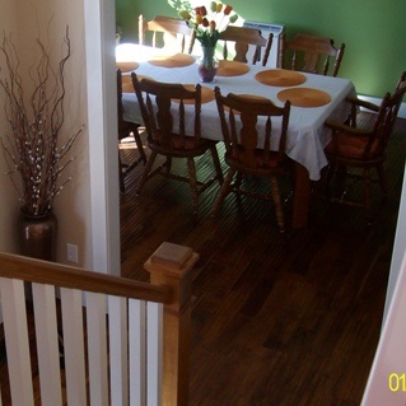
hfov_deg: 27.4
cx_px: 107
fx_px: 823
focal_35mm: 62
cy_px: 146
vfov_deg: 27.6
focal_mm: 5.8
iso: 90
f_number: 2.8
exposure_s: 1/40
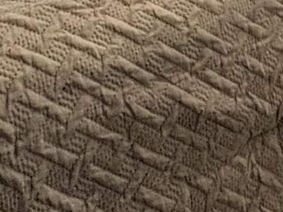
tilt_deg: -0.1
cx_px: 460
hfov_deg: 18.8
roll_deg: +1.0
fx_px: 720
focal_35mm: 88
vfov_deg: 11.2
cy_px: -406
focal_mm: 2.22
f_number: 2.2
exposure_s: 1/60
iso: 500
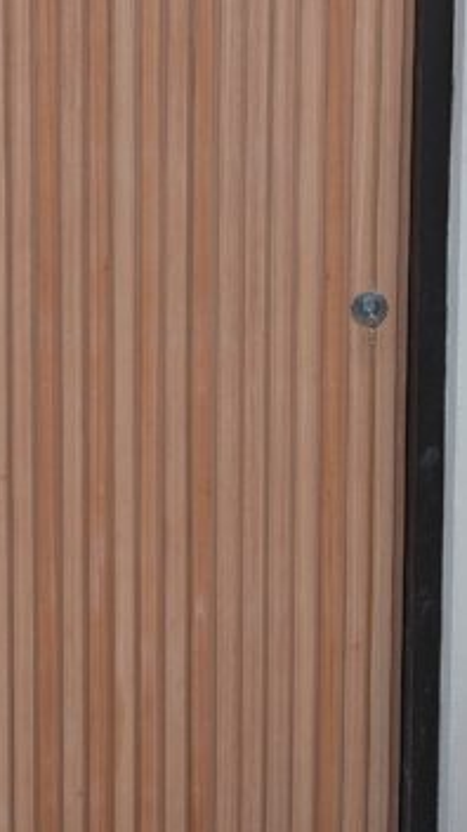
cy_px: 217
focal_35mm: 76
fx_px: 1677
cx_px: 70
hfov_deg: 15.7
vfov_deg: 27.5
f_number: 1.68
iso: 19
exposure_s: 1/284
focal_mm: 6.9
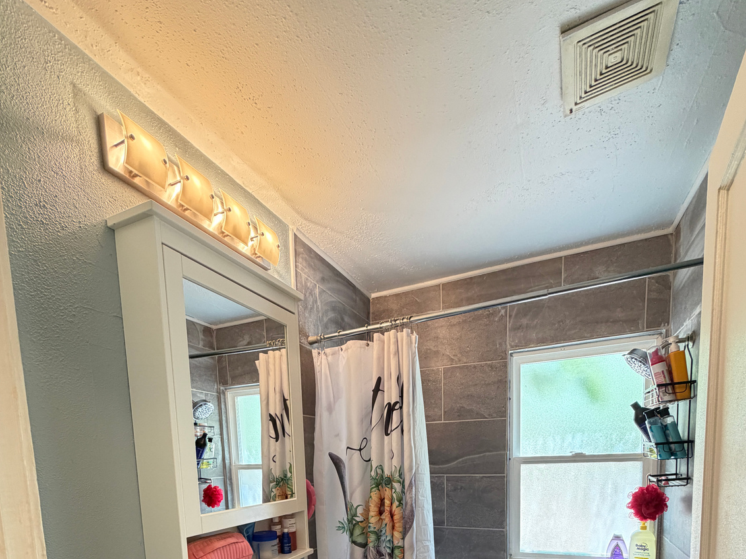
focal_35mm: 19
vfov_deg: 58.7
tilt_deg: -6.8
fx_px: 409
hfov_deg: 84.7
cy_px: 502
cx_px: 372
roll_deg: +2.0
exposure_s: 1/60
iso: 250
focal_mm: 2.22
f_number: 2.2
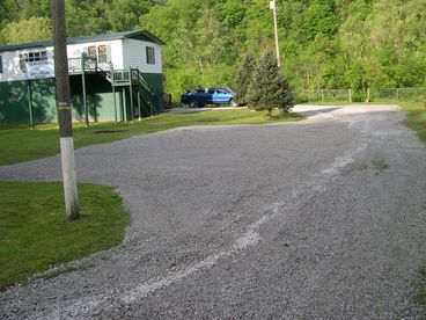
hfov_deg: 49.0
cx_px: 213
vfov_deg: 37.7
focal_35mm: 38
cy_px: 160
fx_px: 468
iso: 100
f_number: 2.8
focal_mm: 8
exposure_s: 1/480
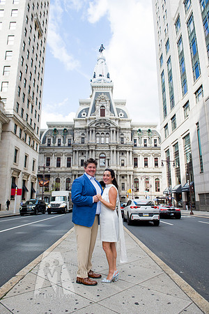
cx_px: 104
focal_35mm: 24
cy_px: 157
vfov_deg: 73.7
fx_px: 209
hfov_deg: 53.1
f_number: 6.3
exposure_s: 1/640
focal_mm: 24
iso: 800
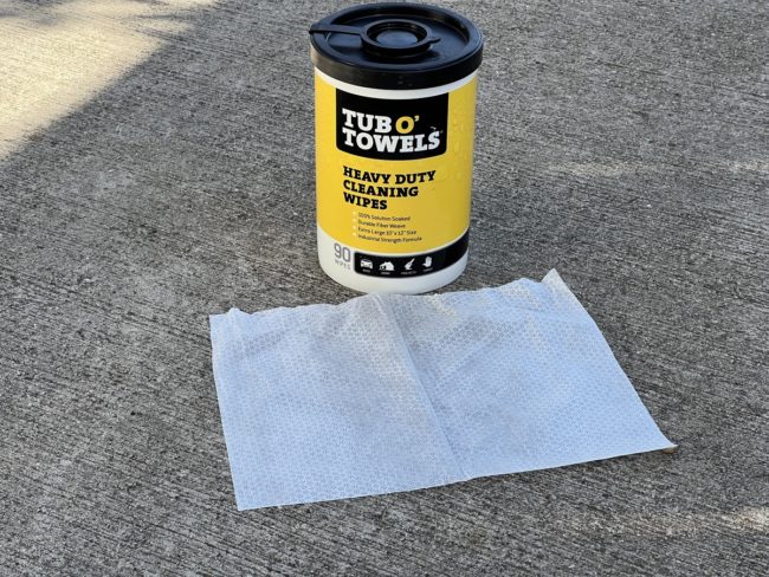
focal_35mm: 77
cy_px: 288
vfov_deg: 19.2
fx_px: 1711
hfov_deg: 25.3
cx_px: 384
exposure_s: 1/128
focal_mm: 9
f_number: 2.8
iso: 32
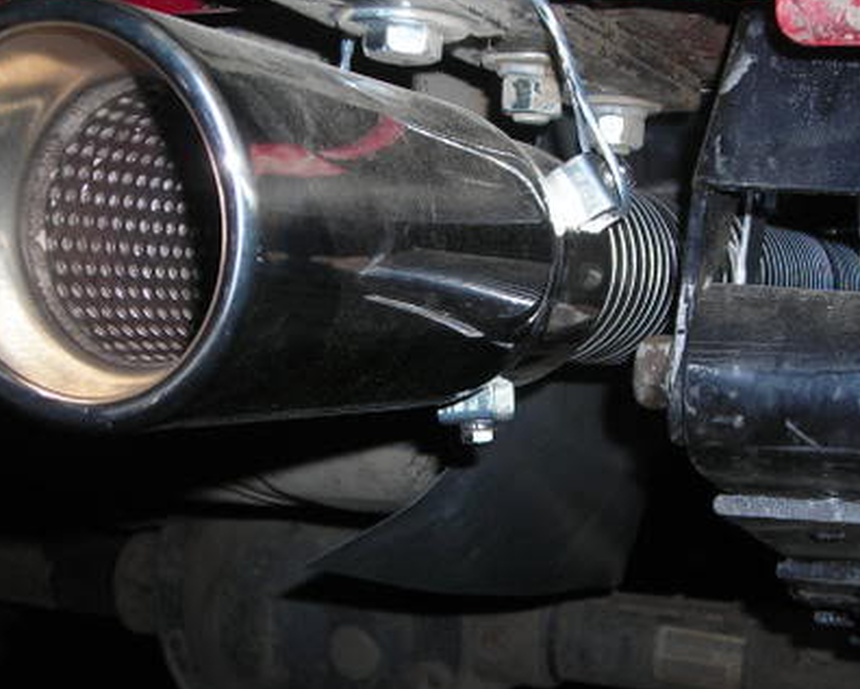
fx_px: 1528
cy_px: 300
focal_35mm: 60
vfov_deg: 25.4
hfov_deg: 31.4
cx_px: 463
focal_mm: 6.3
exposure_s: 1/60.1
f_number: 3.2
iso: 50
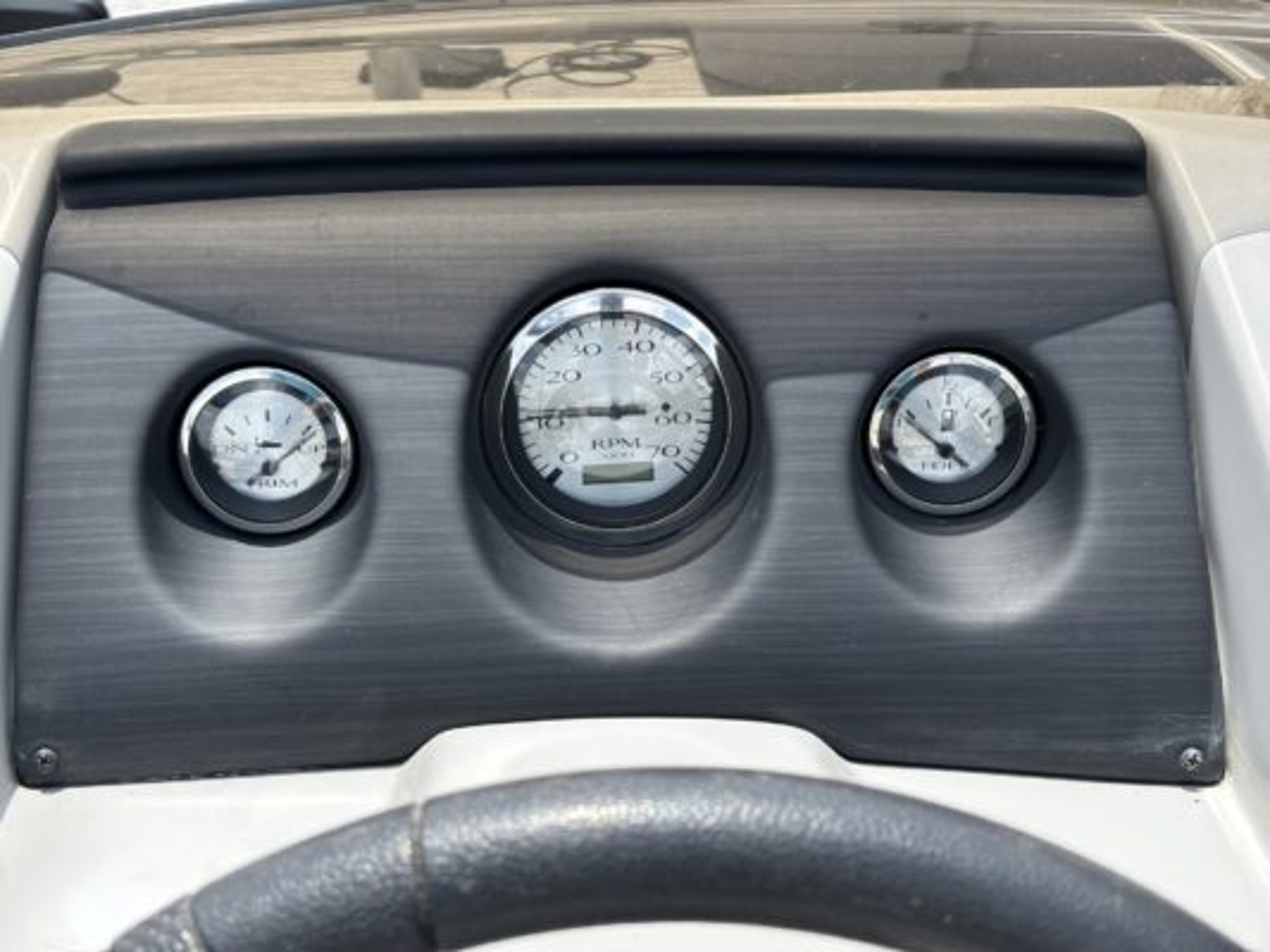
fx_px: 1908
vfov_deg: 28.0
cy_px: 476
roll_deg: -1.2
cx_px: 635
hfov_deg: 36.8
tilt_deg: -37.8
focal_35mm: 52
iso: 32
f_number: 1.6
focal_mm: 5.96
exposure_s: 1/1205
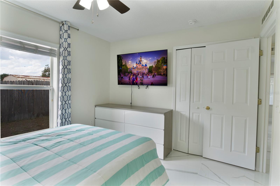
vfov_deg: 67.4
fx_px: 140
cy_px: 93
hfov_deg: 90.0
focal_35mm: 18
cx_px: 140
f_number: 5.6
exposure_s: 1/800
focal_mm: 12
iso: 250
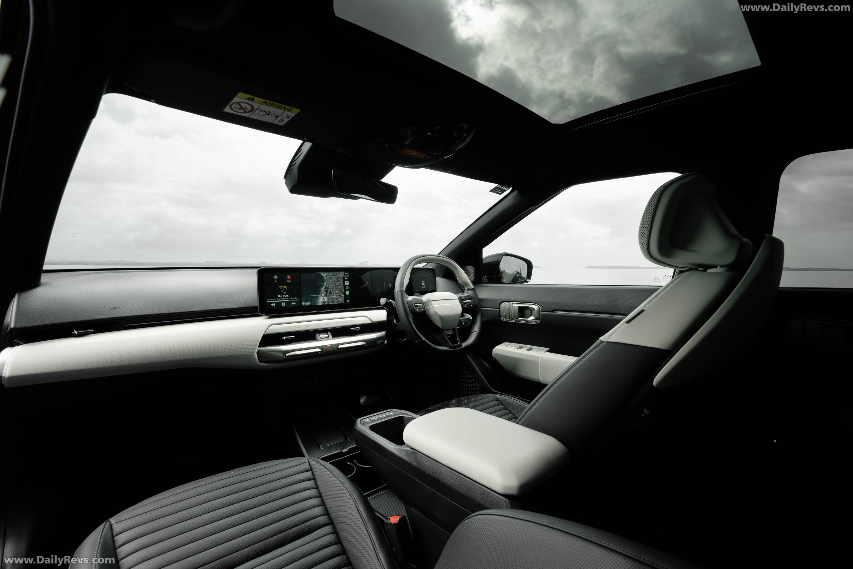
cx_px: 426
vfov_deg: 73.7
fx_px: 379
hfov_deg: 96.7
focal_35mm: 16
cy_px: 284
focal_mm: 16
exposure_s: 1/125
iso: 160
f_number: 9
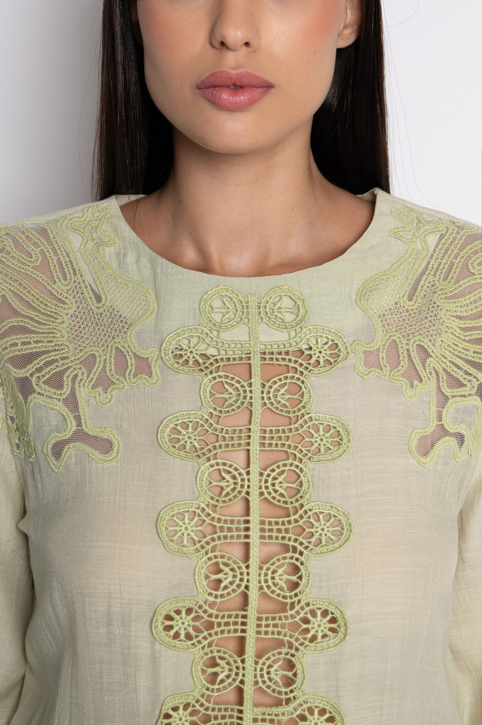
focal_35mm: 50
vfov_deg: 39.6
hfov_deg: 27.0
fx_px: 1006
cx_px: 241
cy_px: 362
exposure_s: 1/125
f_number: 5
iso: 320
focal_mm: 50
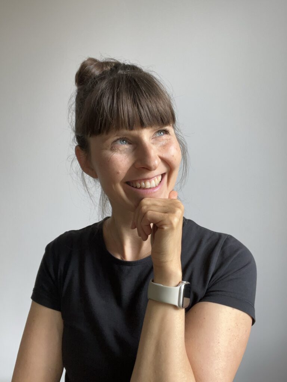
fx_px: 332
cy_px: 191
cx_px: 144
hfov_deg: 46.8
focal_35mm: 30
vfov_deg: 60.0
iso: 100
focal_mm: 2.71
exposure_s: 1/78
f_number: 2.2
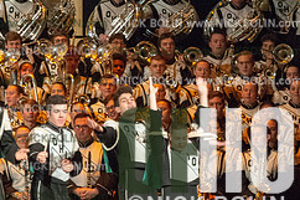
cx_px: 206
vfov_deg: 3.0
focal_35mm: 455
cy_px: 166
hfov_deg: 4.5
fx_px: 3789
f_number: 5.6
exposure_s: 1/320
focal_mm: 190
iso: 8000
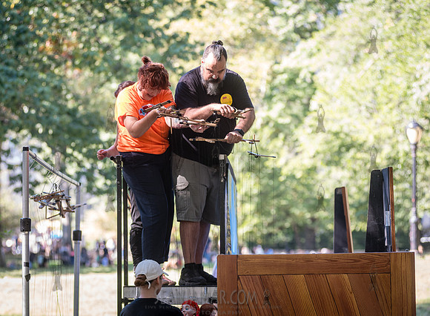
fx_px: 1709
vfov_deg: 10.6
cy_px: 163
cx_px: 176
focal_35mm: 139
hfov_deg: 14.3
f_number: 3.5
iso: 500
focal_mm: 120
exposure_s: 1/250
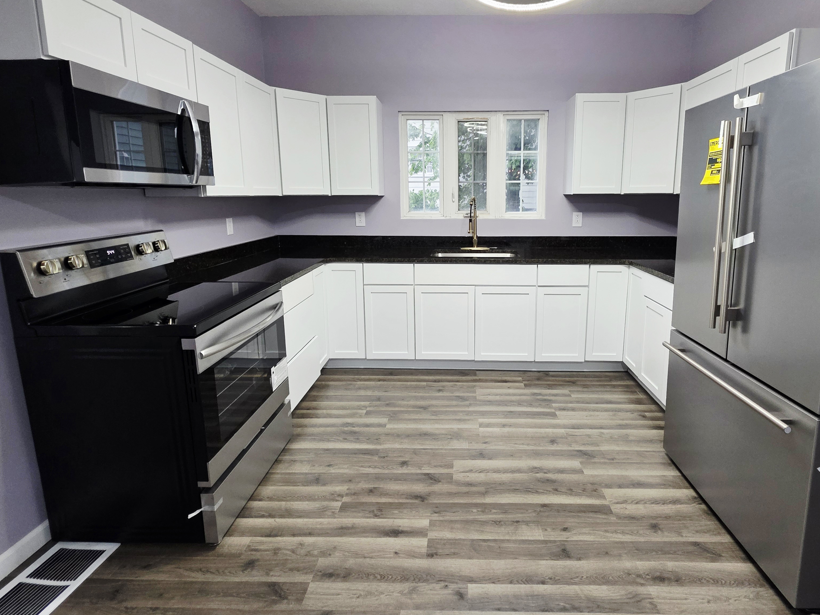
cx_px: 454
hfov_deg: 90.7
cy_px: 266
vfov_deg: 74.4
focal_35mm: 17
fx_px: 403
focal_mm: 2.2
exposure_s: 1/60.2
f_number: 1.9
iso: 400
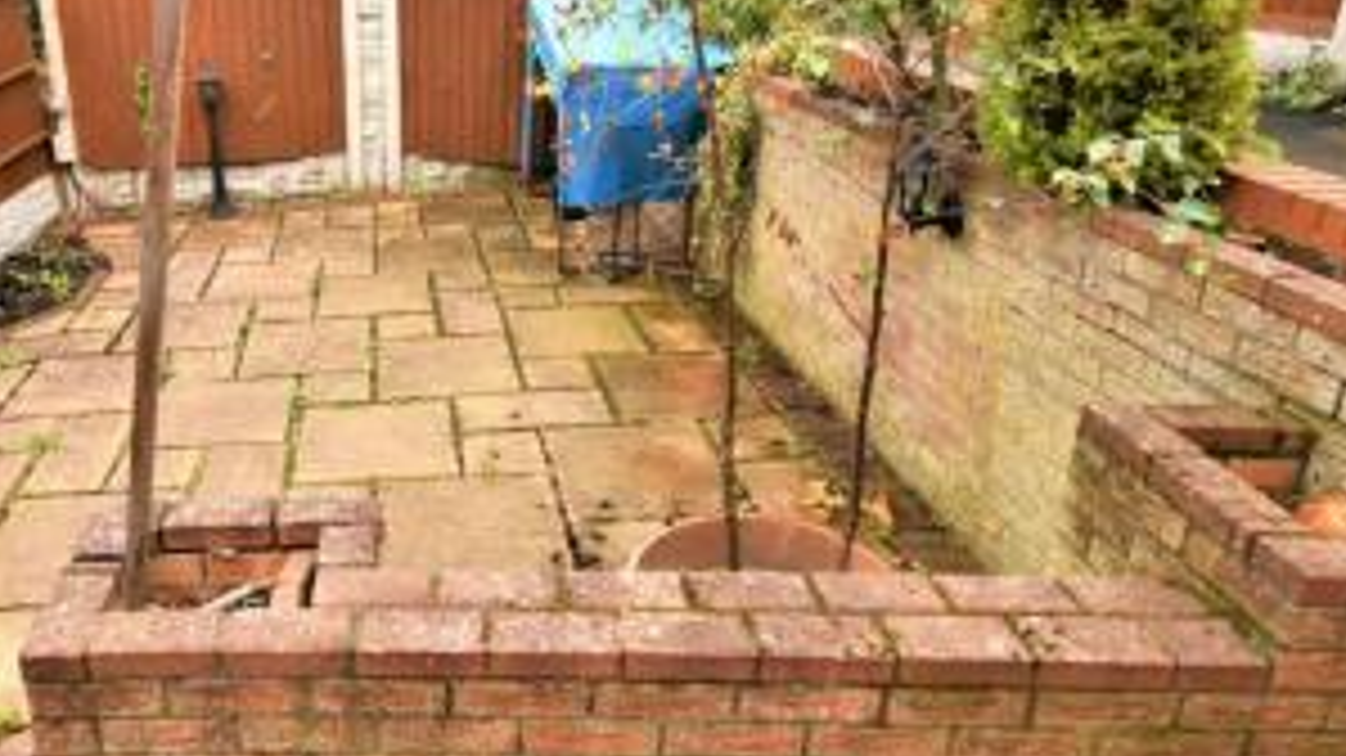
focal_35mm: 25
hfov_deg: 71.3
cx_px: 419
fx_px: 892
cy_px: 268
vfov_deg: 45.4
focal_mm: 10
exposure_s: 1/400
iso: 800
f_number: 10
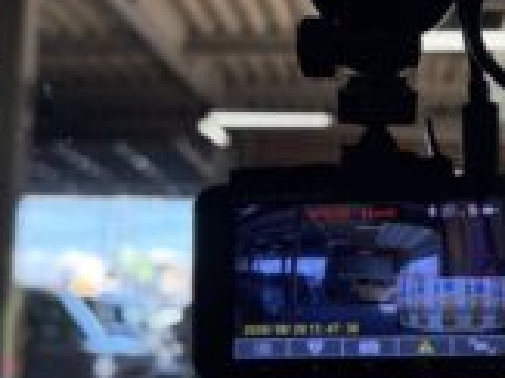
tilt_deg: +6.2
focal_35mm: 56
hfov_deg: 34.0
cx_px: 347
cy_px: 212
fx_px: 816
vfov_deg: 26.0
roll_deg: -1.0
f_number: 1.6
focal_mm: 5.96
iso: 80
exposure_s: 1/209
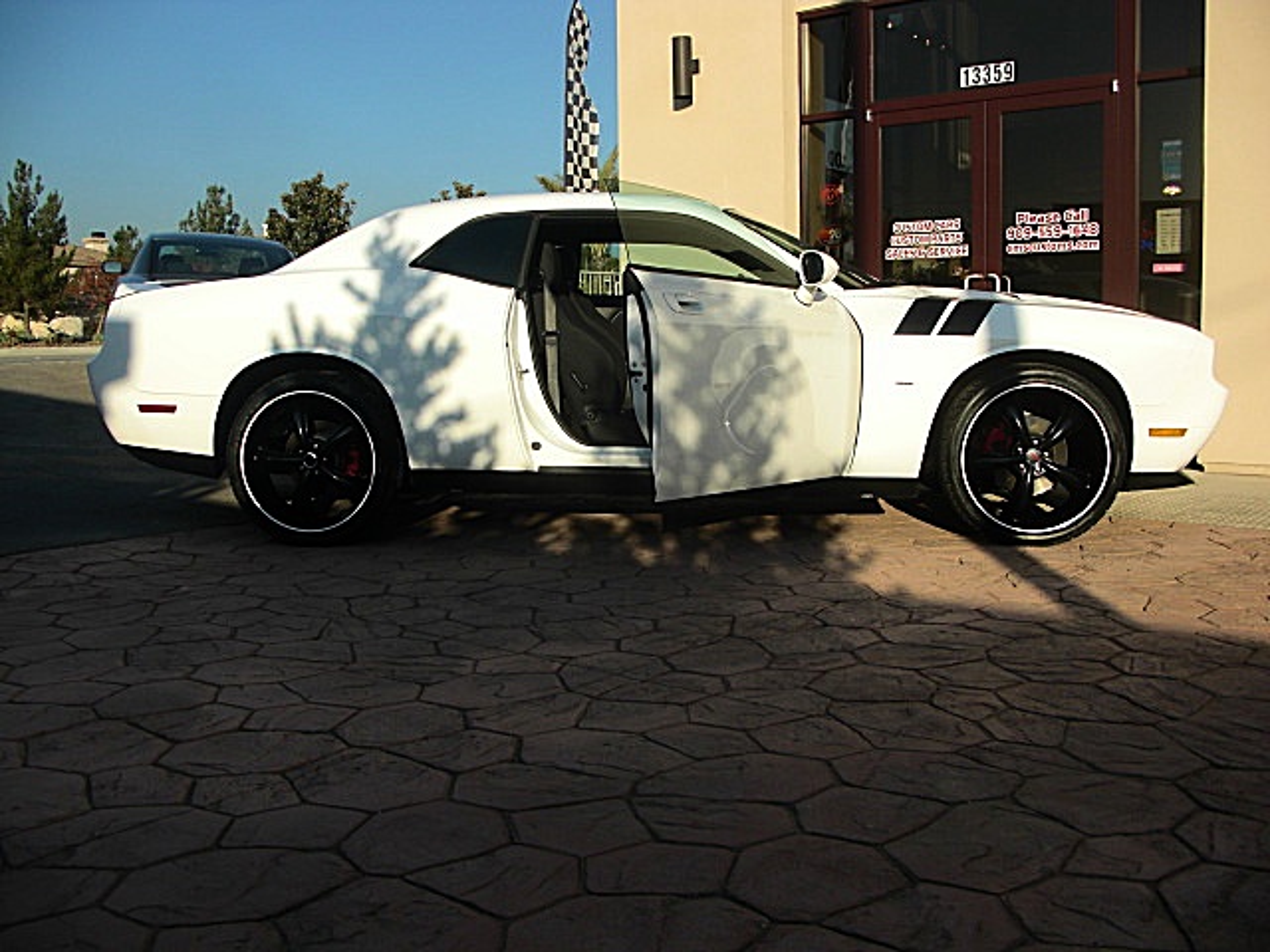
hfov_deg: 51.4
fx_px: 1321
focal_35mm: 36
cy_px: 476
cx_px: 635
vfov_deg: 39.7
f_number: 7.9
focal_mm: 6.3
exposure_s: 1/125
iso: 50
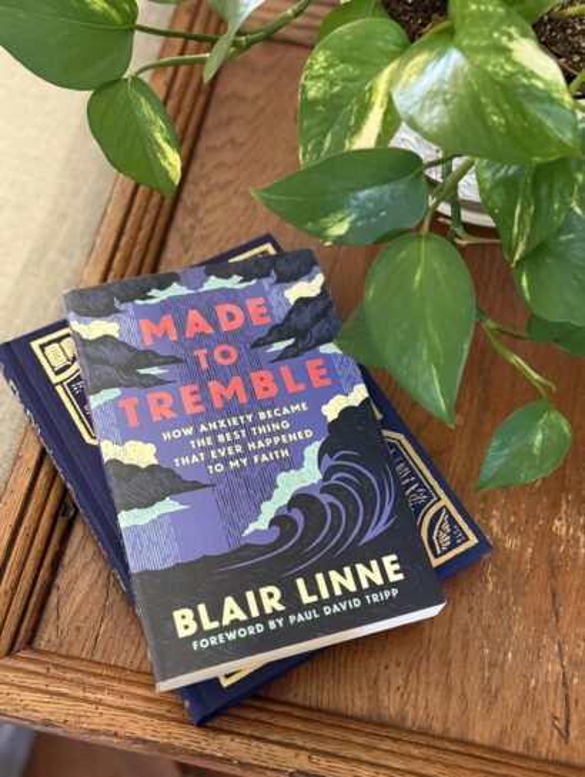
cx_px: 292
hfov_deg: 30.3
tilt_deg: -62.0
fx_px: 1079
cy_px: 388
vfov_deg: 39.6
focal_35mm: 48
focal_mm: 6.76
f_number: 1.78
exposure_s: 1/30
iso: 640
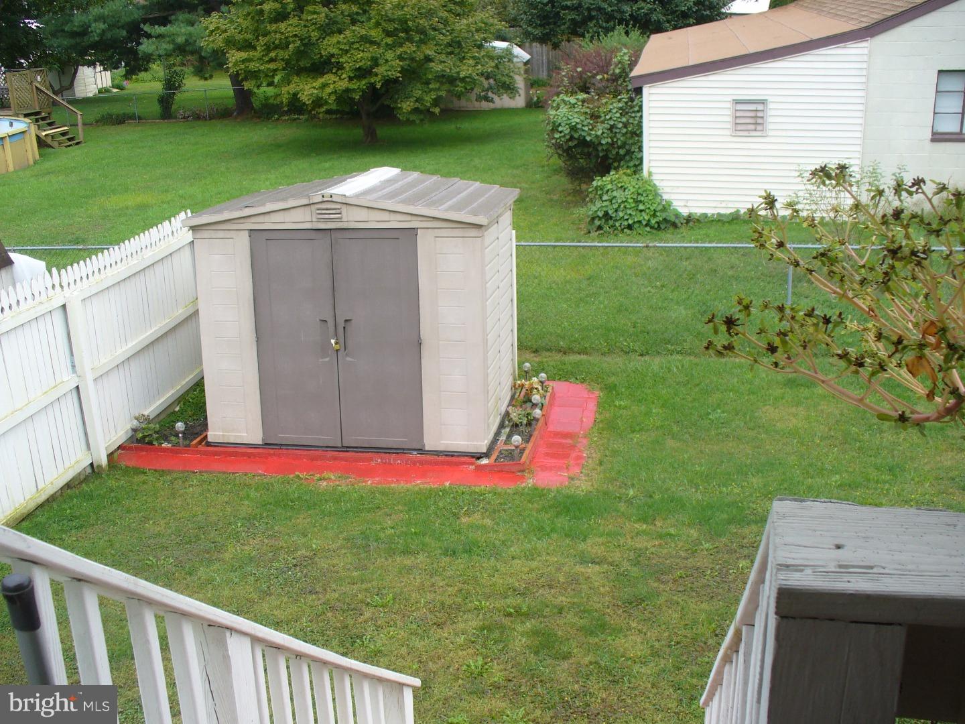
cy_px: 362
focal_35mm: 37
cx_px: 482
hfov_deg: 50.1
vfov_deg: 38.7
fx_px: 1031
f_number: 2.8
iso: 80
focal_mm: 6.1
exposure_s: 1/100
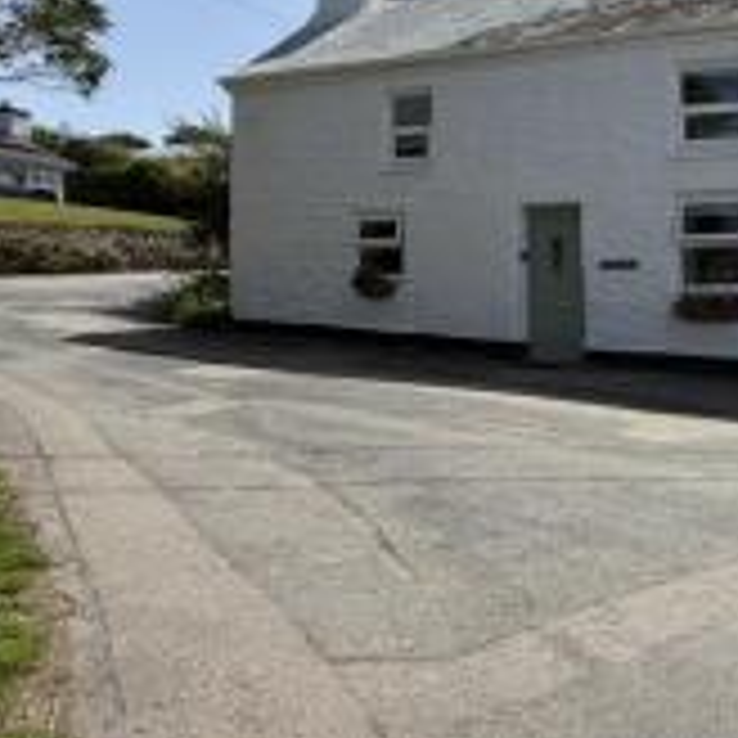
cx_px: 718
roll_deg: +0.2
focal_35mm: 32
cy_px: 295
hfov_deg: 44.4
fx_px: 772
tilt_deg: +0.4
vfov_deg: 50.8
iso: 20
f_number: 2.2
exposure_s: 1/1068
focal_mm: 2.22
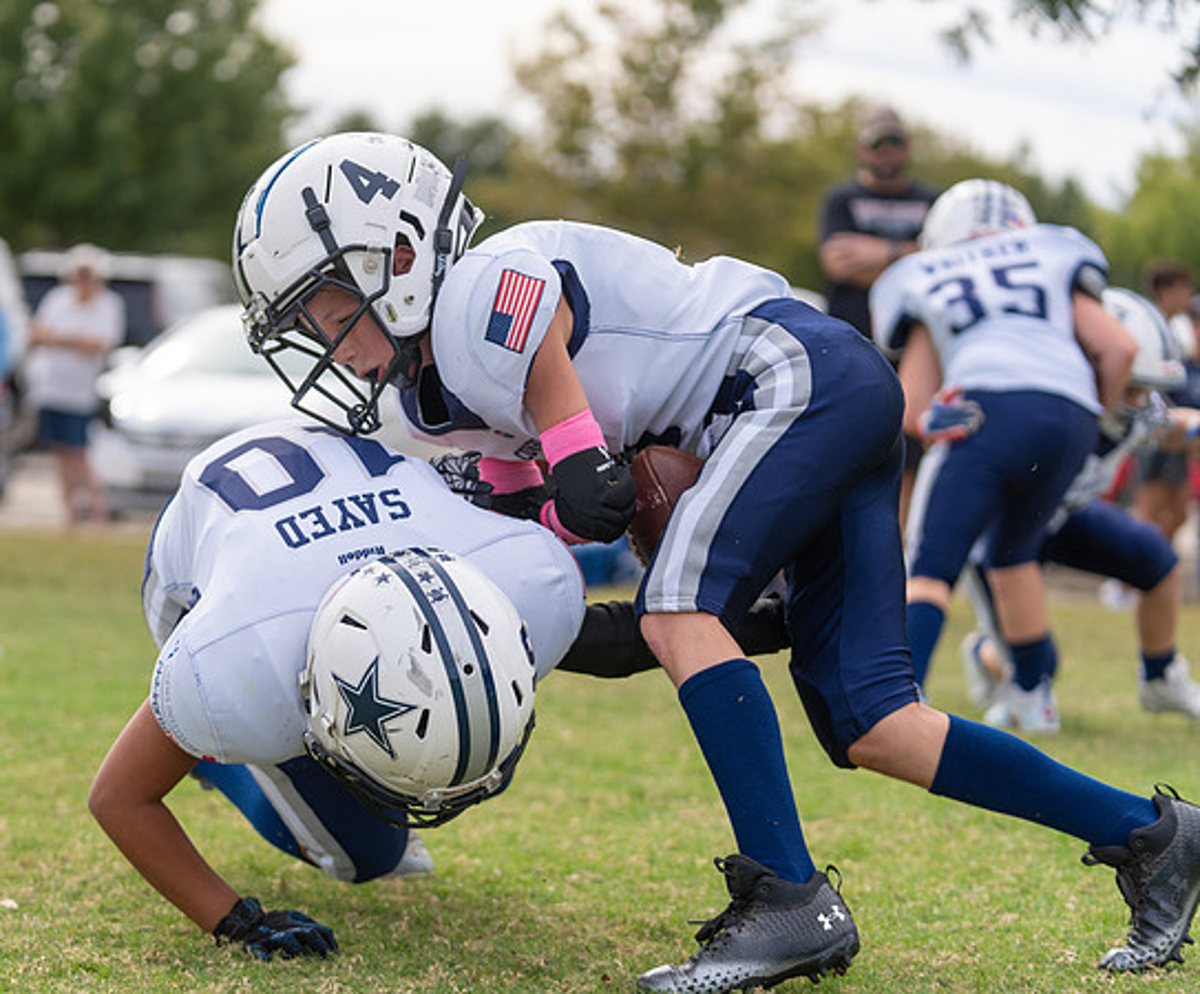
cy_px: 463
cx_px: 402
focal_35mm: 107
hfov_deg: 17.7
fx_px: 3854
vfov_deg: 14.7
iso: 125
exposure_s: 1/1250
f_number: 2.8
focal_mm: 87
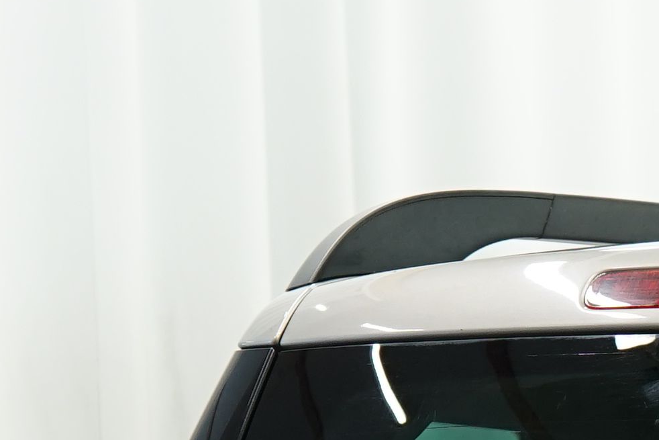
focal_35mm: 391
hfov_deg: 5.2
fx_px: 7158
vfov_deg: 3.5
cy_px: 1077
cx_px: 1427
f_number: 5
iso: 500
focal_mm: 64
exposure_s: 1/20
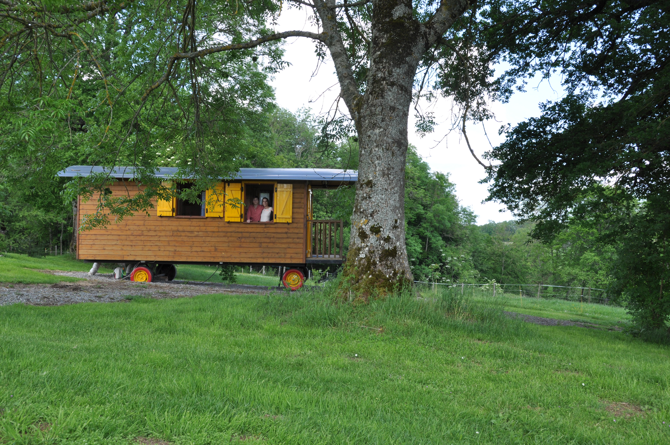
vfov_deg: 39.9
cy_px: 222
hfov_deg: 57.3
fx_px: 613
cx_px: 335
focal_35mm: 33
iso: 200
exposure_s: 1/100
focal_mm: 22
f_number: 10
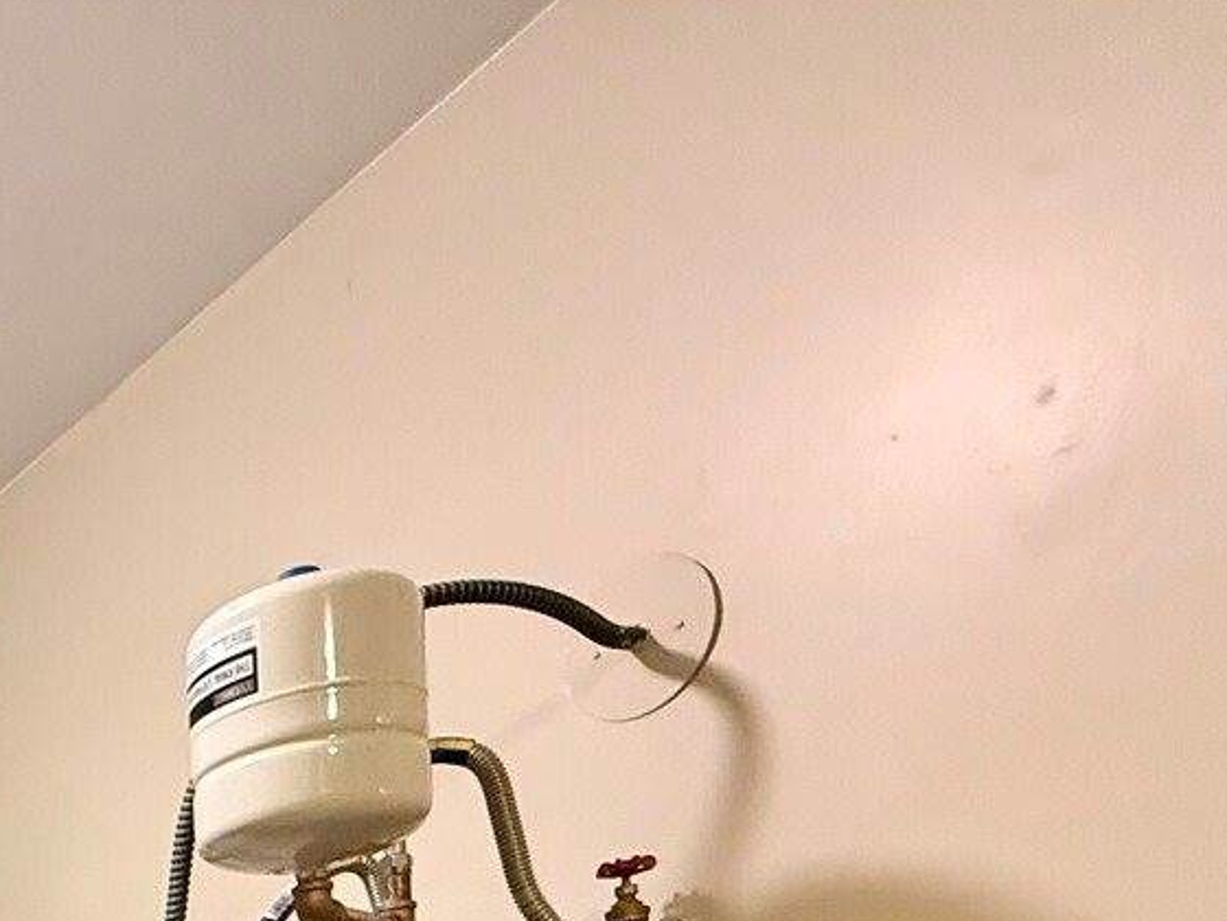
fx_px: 1418
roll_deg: +2.5
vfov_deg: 27.5
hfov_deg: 33.7
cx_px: -372
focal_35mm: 40
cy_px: 1300
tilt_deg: -3.1
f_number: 2.2
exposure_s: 1/60
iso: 400
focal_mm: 2.22
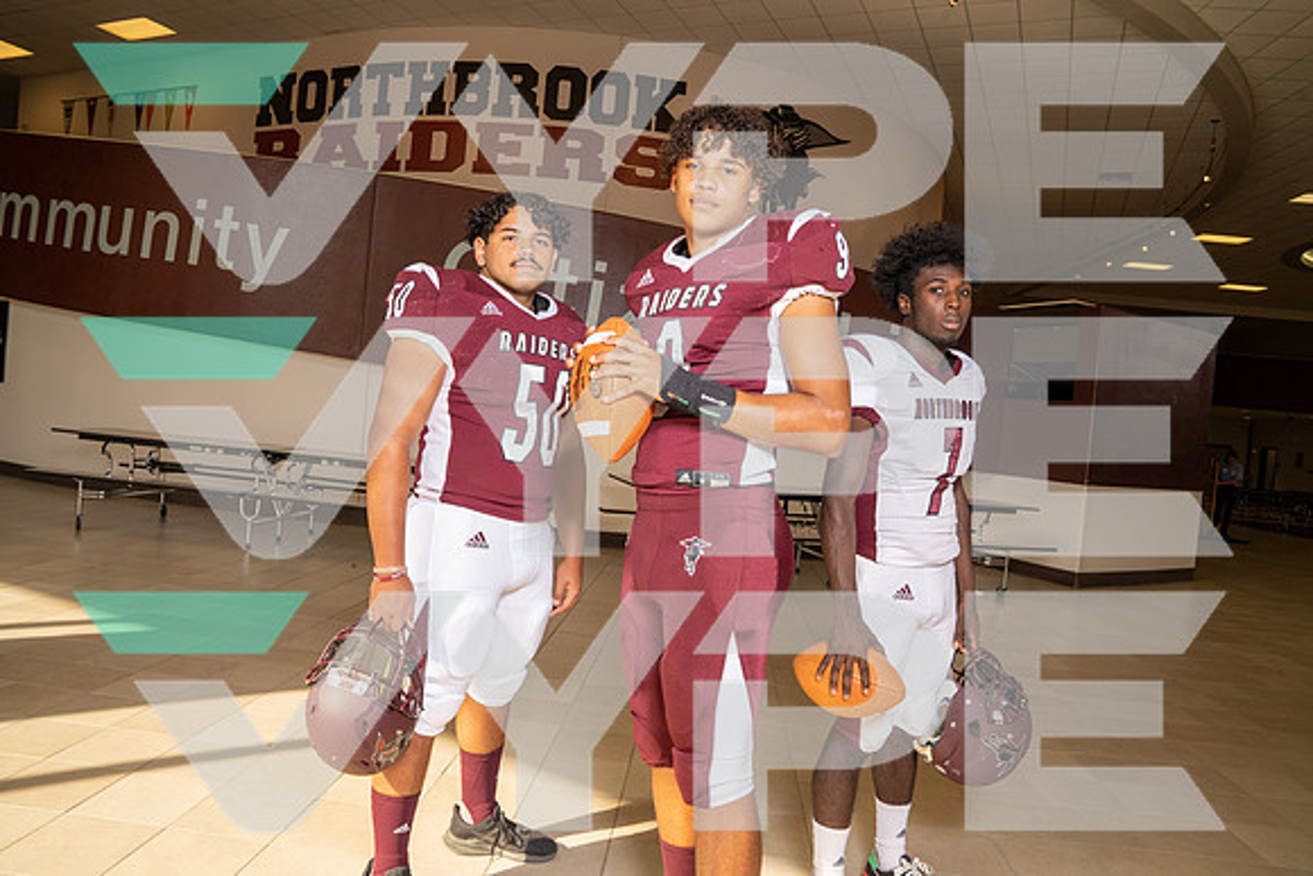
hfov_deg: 73.7
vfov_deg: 53.2
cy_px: 438
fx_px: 875
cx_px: 656
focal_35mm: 24
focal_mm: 24
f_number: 8
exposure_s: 1/250
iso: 800
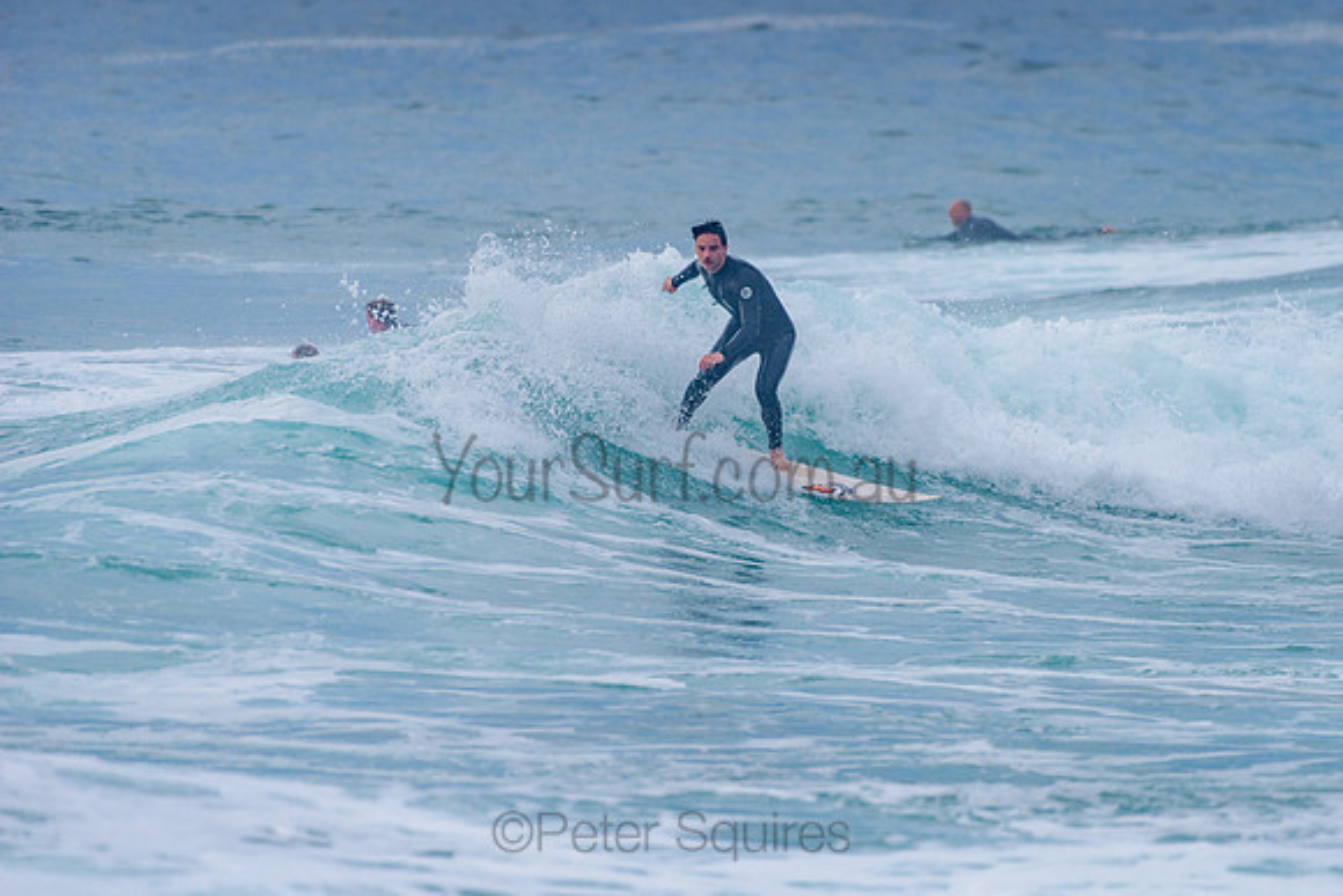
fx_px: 22858
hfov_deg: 3.4
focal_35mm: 613
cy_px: 397
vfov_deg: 2.2
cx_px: 823
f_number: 5.6
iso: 180
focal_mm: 500
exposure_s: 1/2000
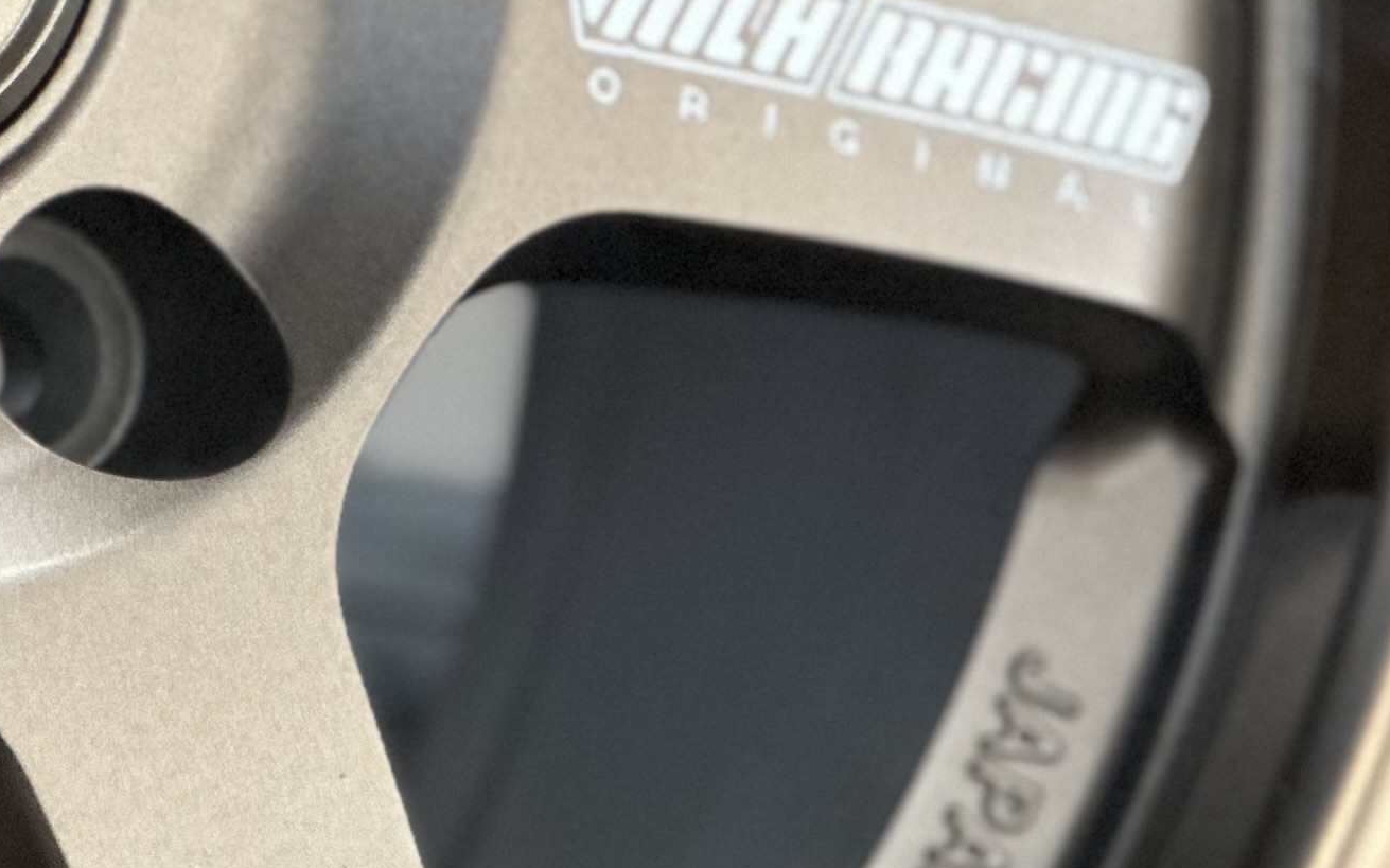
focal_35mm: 251
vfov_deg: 5.2
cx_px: 190
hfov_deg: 8.3
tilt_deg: -11.0
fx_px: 9507
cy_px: 51
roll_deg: -0.6
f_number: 2.8
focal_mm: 9
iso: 400
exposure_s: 1/17
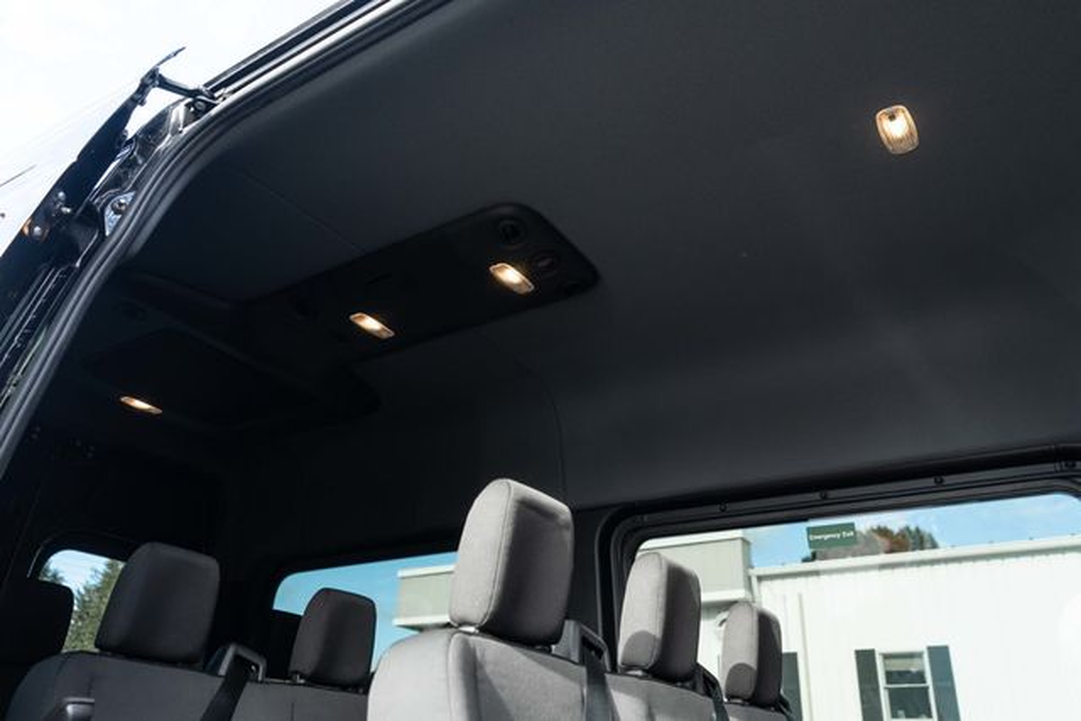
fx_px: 841
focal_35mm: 28
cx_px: 540
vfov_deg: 46.4
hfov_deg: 65.5
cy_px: 360
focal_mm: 28
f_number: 4
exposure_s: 1/320
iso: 500
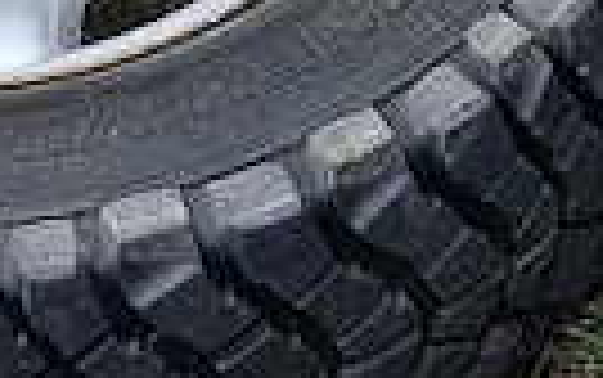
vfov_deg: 6.1
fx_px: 3388
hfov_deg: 10.1
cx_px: 68
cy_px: 922
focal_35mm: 206
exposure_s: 1/363
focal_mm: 3.98
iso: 25
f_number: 1.8
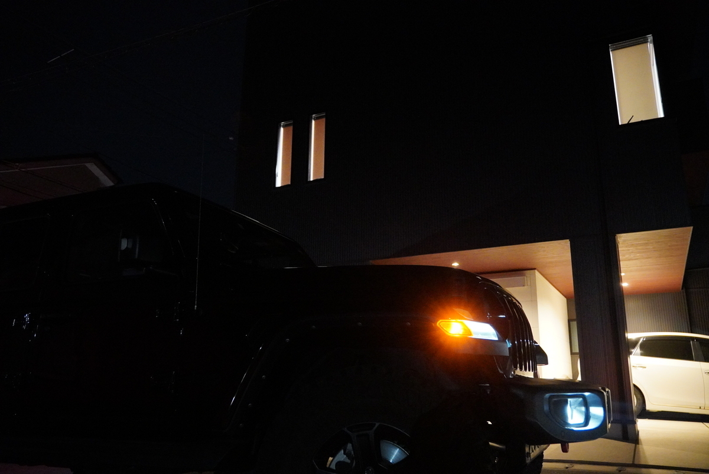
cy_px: 237
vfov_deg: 45.7
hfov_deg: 64.5
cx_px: 354
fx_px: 562
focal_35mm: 28
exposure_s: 1/25
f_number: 2.8
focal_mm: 19
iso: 6400
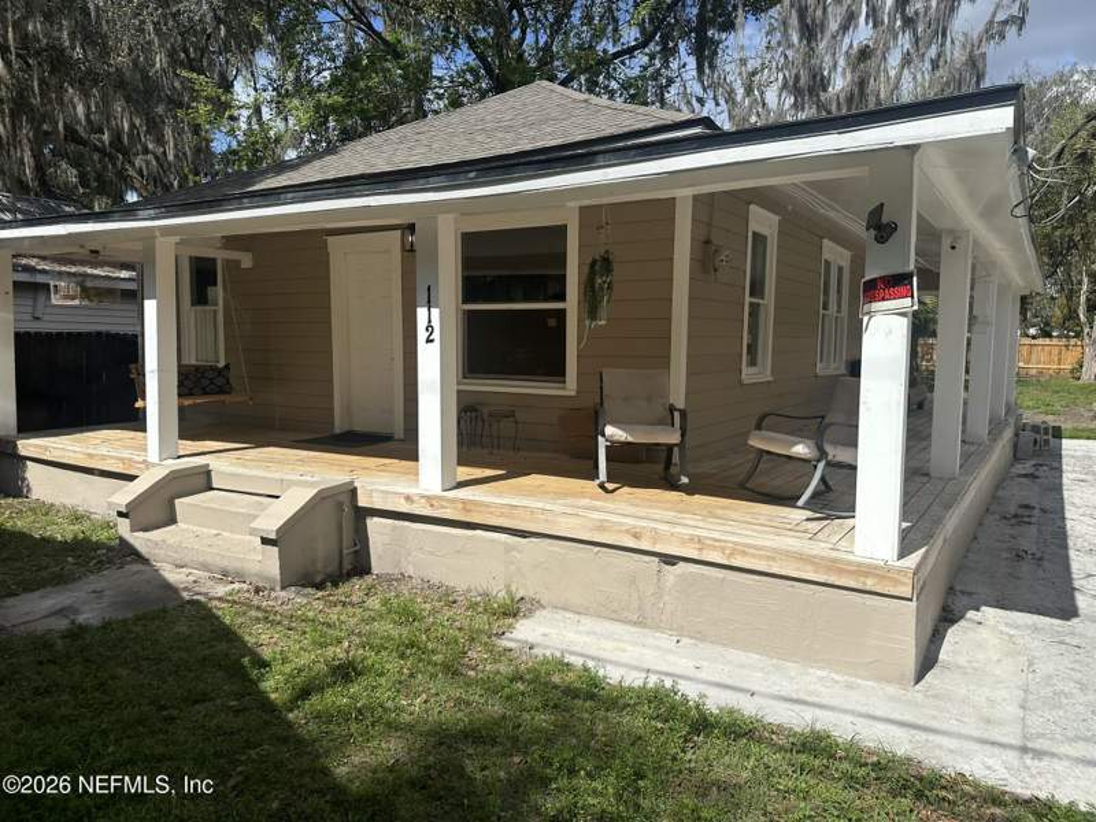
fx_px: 760
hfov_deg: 71.6
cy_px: 411
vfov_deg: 56.8
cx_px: 548
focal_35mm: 24
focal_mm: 6.86
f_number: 1.78
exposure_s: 1/5848
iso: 80
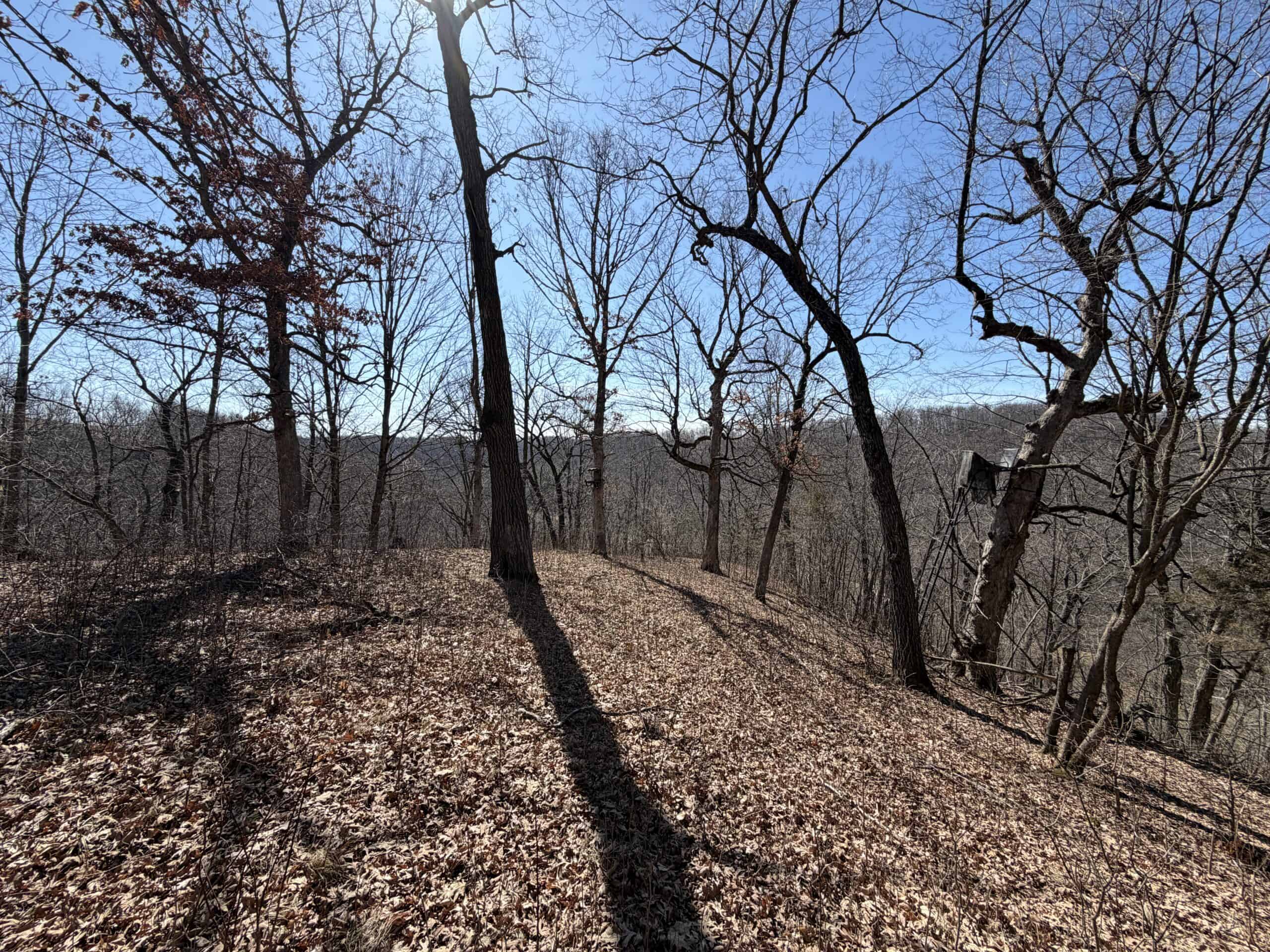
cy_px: 476
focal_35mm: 14
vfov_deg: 85.7
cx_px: 635
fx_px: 514
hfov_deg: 102.1
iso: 32
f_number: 2.2
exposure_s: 1/770
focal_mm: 2.22
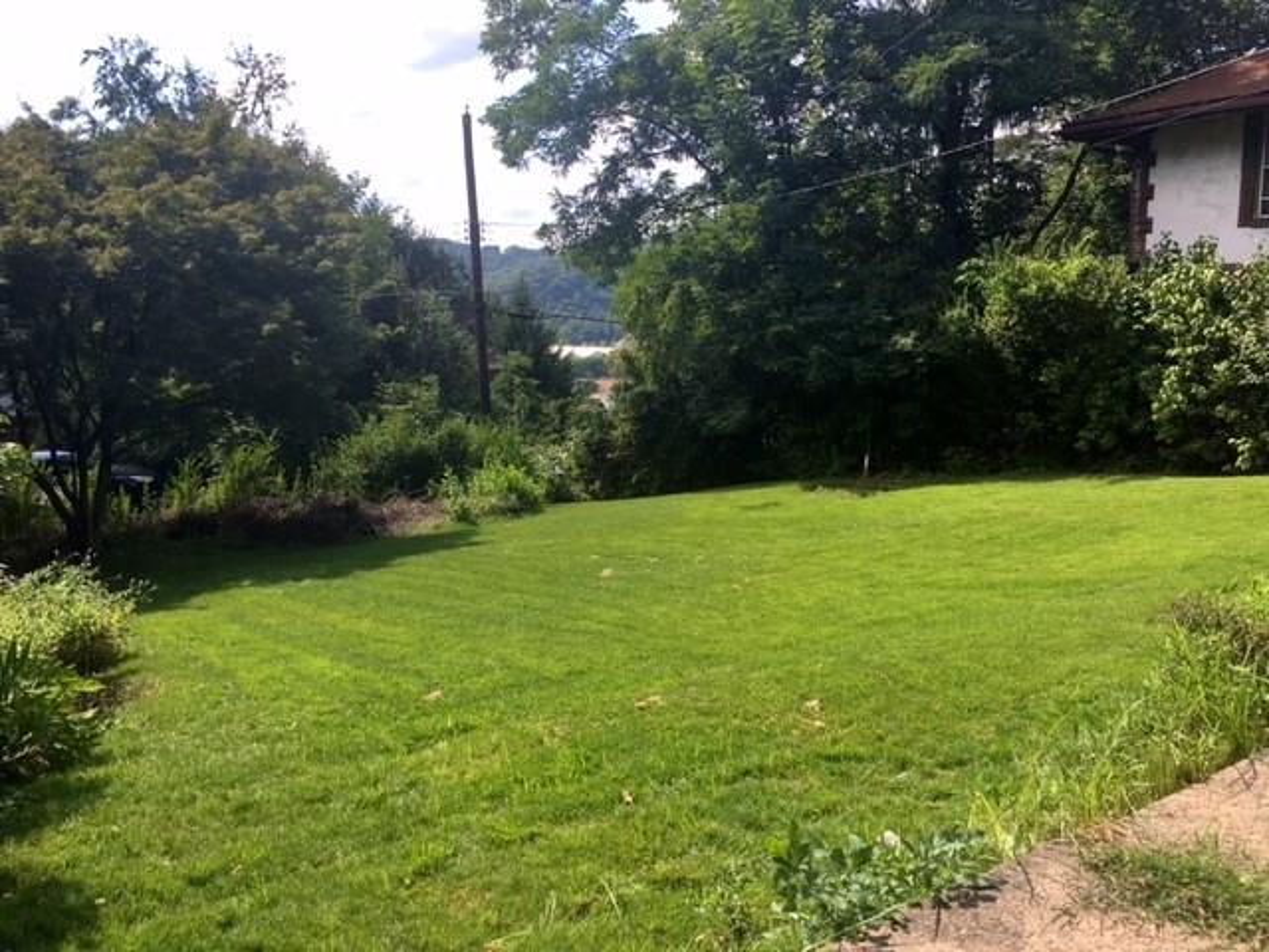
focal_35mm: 29
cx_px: 634
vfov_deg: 48.2
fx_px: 1063
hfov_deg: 61.7
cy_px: 476
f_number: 2.2
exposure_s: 1/718
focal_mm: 4.15
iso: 25
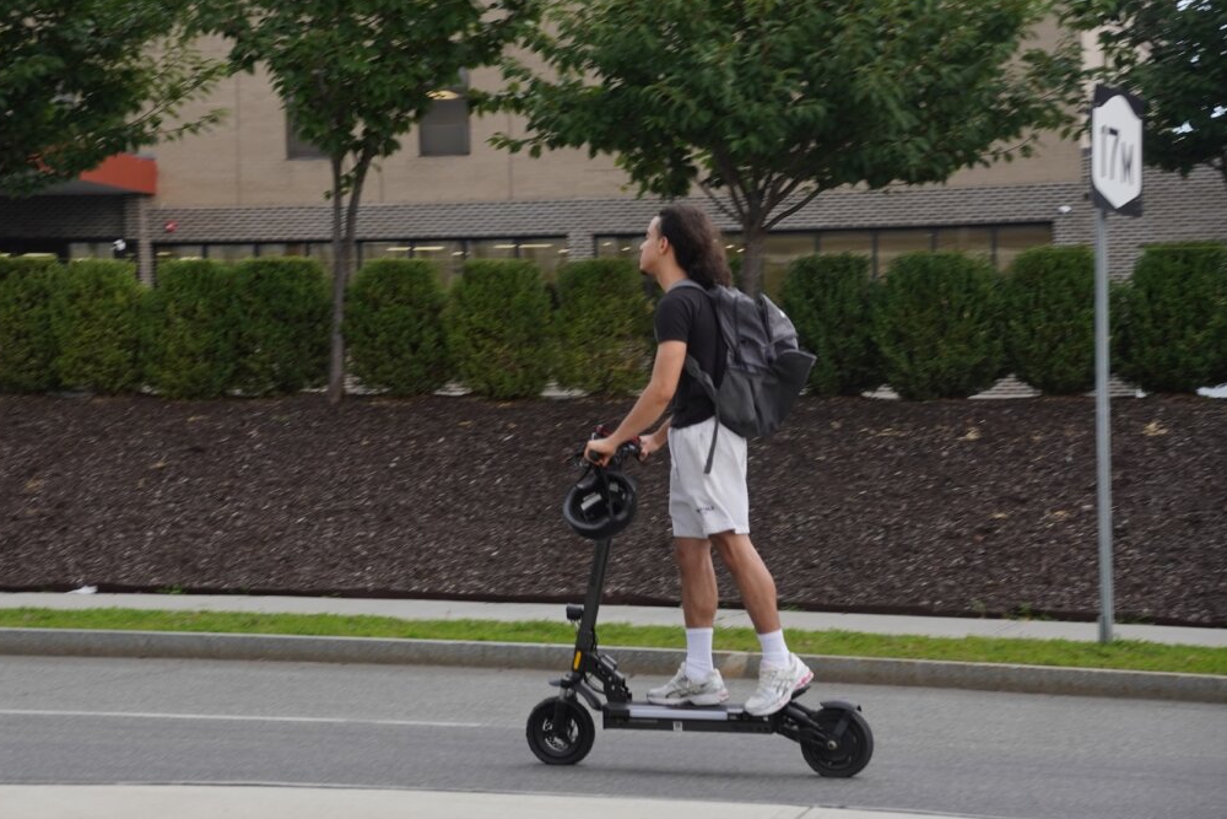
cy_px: 456
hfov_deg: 22.6
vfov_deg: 15.2
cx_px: 506
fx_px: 3068
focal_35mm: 90
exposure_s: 1/400
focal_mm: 50
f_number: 4.5
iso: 250
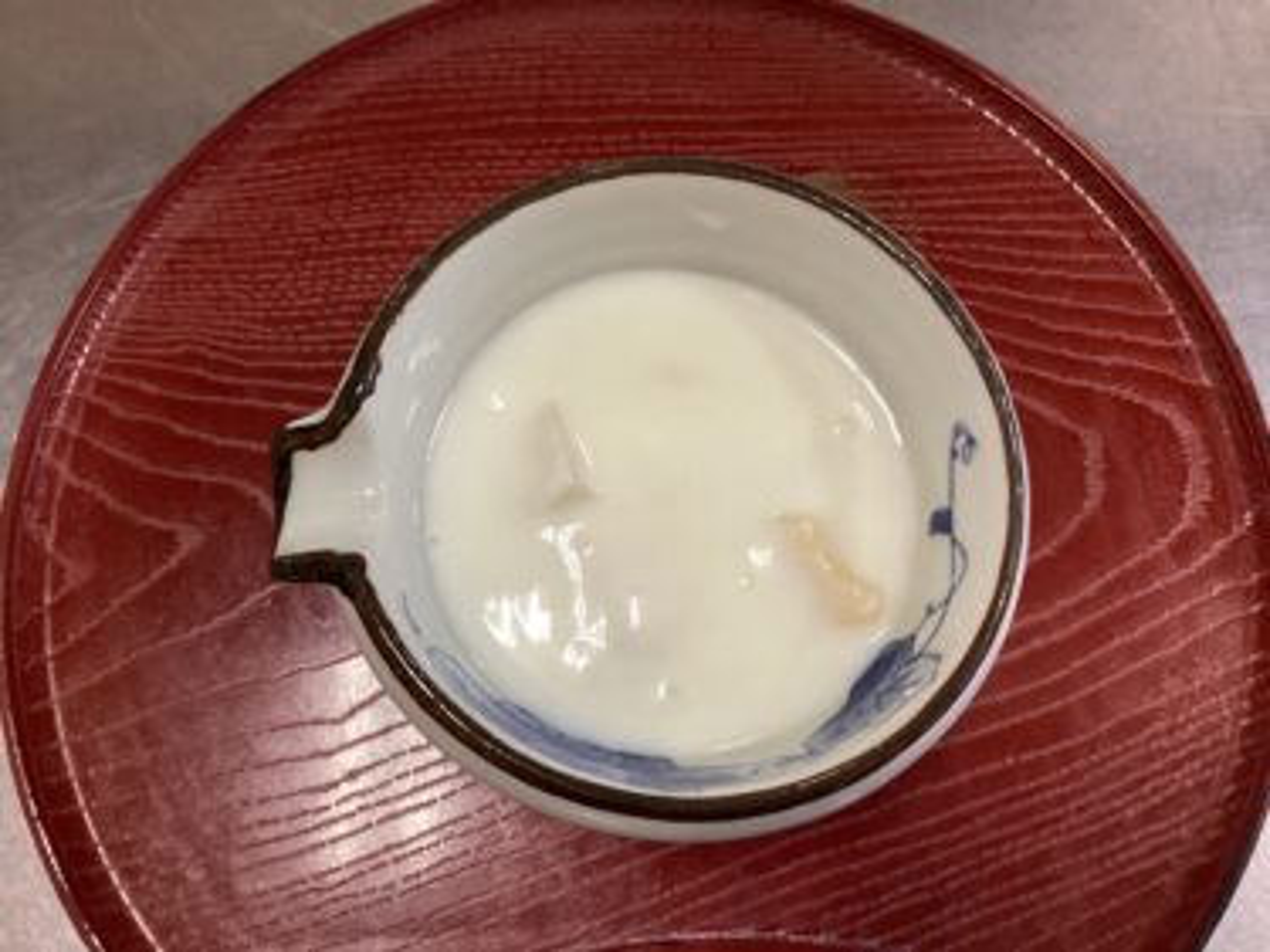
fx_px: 1137
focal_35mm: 31
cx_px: 635
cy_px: 476
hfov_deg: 58.4
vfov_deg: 45.4
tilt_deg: -76.6
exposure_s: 1/60
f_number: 2.4
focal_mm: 3.3
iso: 250
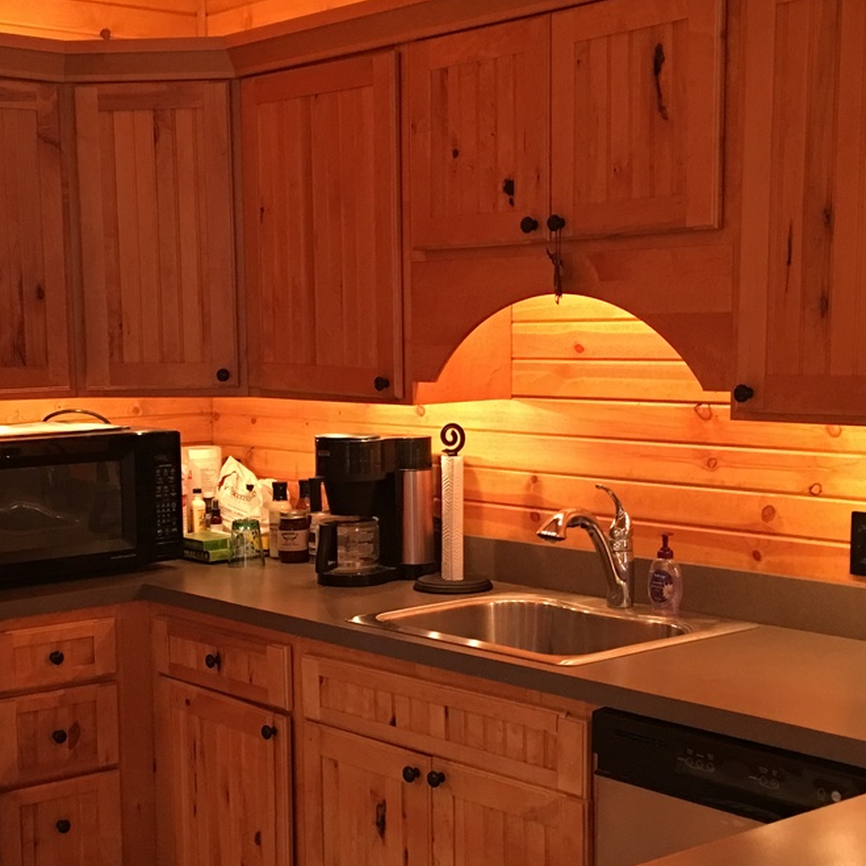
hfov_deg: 30.5
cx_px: 339
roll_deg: +0.5
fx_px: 1585
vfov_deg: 30.3
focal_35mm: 56
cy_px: 576
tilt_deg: -8.6
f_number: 2.2
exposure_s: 1/10
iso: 100
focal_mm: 4.15
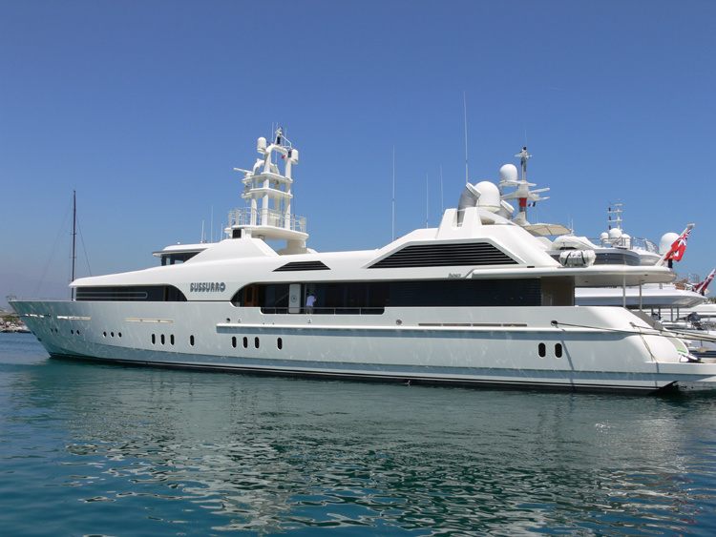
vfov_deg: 40.7
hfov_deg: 52.6
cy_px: 268
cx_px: 358
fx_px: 724
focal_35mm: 35
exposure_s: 1/400
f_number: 5.6
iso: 80
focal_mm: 7.4
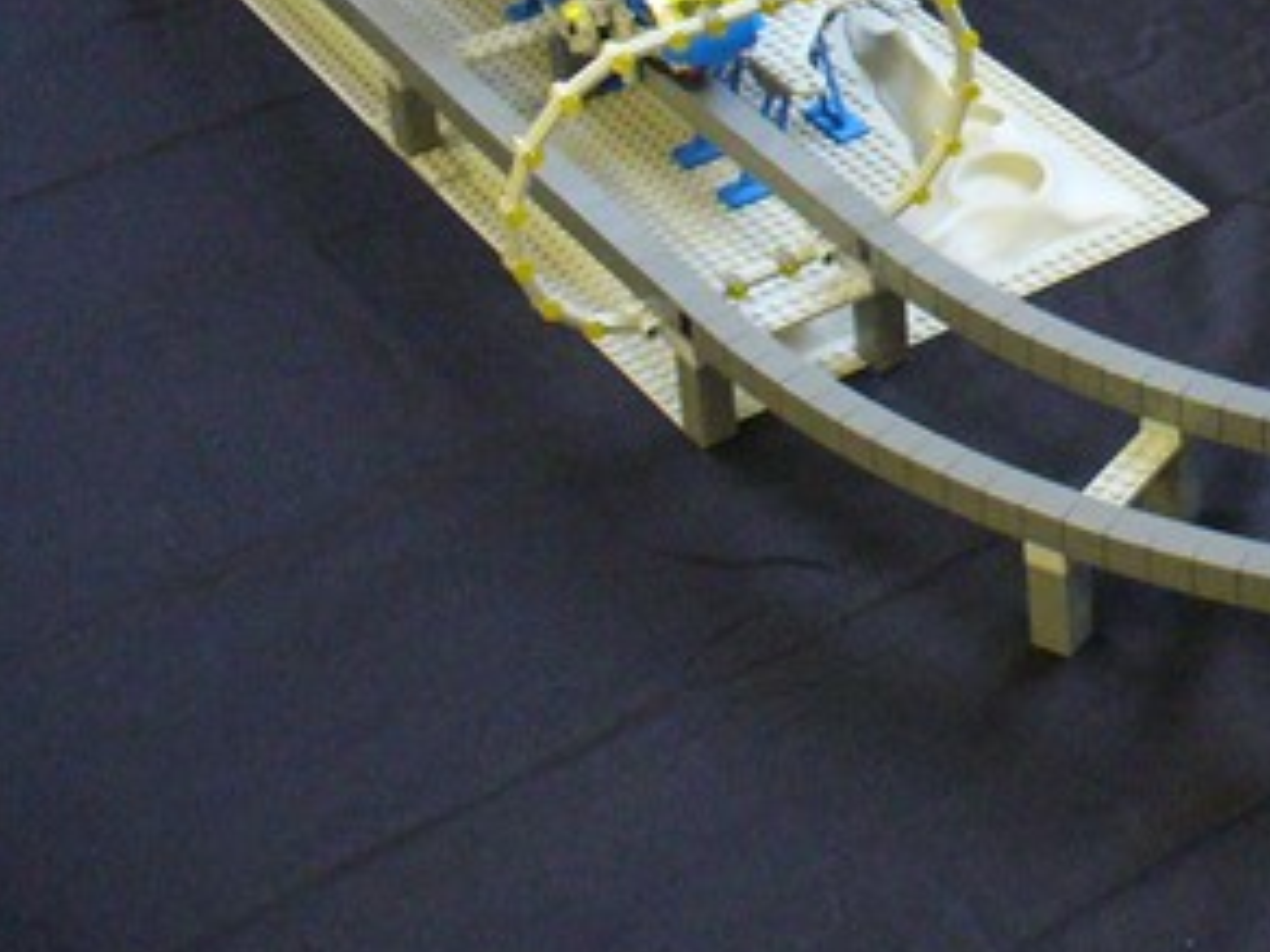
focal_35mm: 81
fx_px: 2972
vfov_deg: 17.7
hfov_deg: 22.8
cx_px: 1379
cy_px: -39
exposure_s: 1/25
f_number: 2.8
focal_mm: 6.1
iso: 400
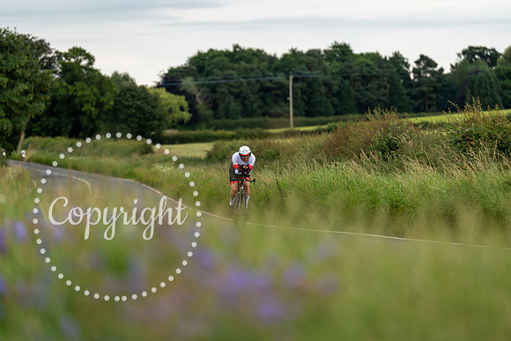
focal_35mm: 185
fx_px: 2626
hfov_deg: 11.1
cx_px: 256
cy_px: 170
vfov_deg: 7.4
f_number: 3.2
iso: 500
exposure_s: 1/800
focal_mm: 185
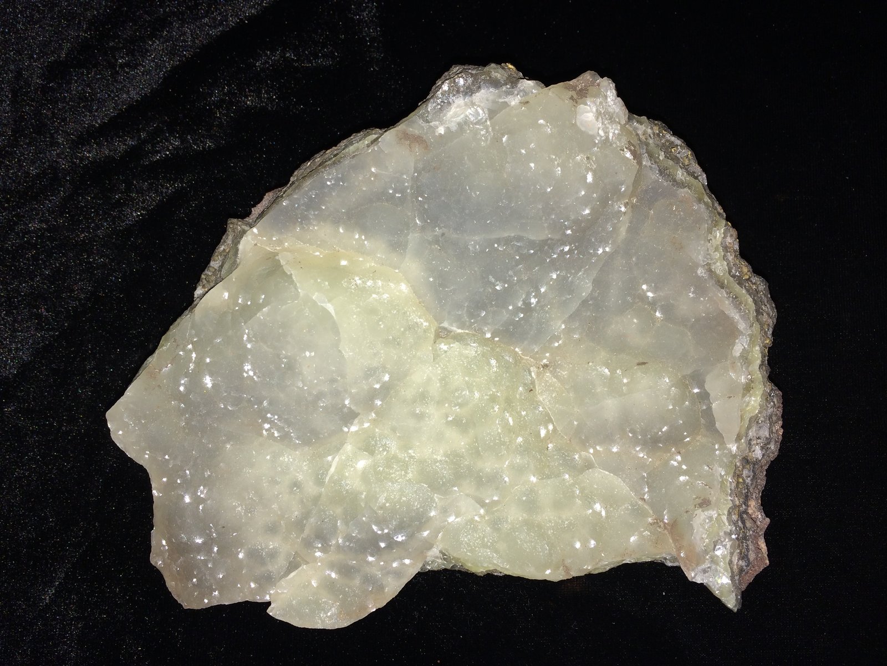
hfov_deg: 60.0
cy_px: 333
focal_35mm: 30
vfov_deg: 46.8
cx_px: 444
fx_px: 769
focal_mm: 4.12
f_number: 2.2
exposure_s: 1/72
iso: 32
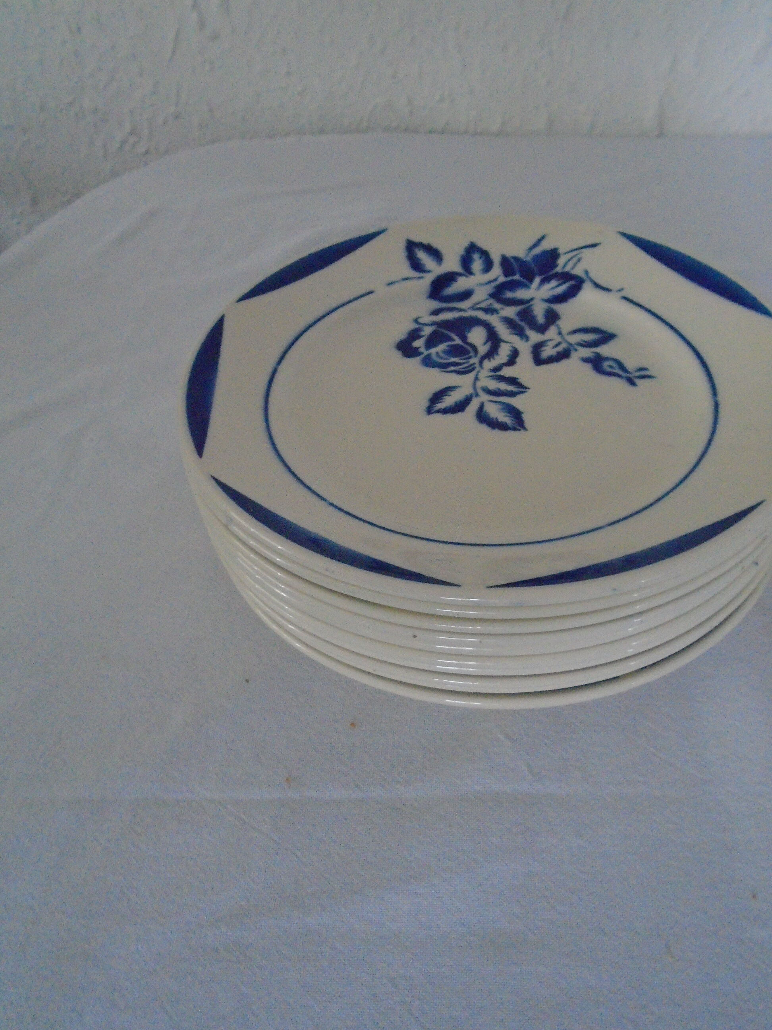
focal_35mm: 26
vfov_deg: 67.3
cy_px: 515
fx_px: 773
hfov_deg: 53.1
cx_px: 386
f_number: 3.2
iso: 800
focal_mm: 4.6
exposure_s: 1/50
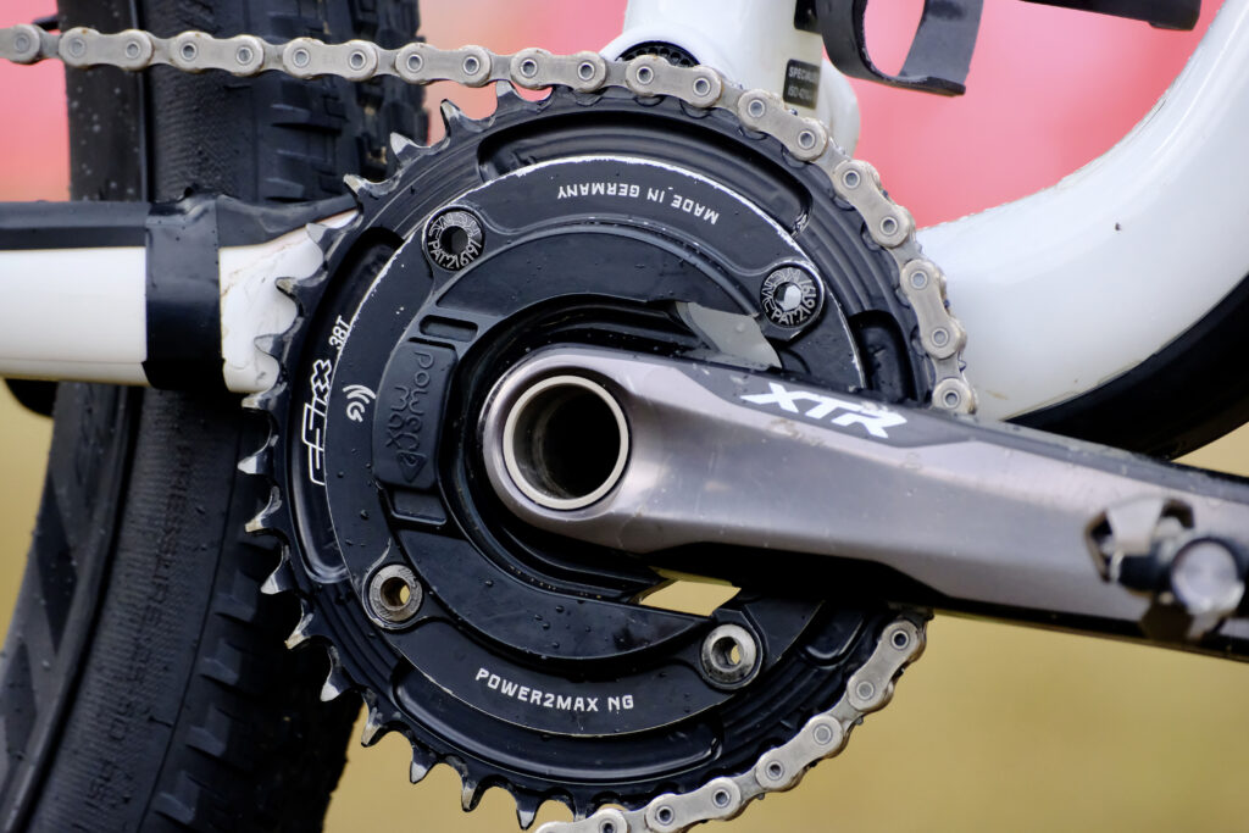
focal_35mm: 450
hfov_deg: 4.6
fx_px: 15614
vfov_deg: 3.1
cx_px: 624
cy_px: 416
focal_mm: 300
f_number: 6.4
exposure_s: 1/250
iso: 3200
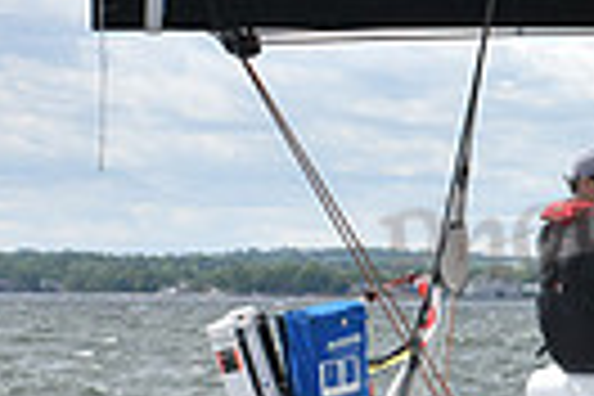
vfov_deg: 4.0
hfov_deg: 5.8
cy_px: 358
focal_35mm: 344
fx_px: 5676
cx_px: 1251
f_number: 6.3
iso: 320
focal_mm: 78
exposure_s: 1/1000
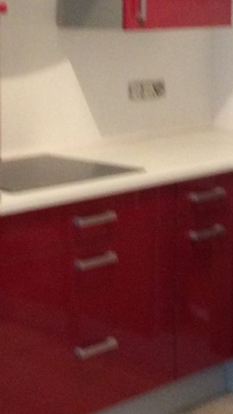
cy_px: 127
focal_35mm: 100
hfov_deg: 12.1
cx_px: 150
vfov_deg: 21.3
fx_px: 1098
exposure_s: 1/33
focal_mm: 4.15
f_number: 2.2
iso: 320
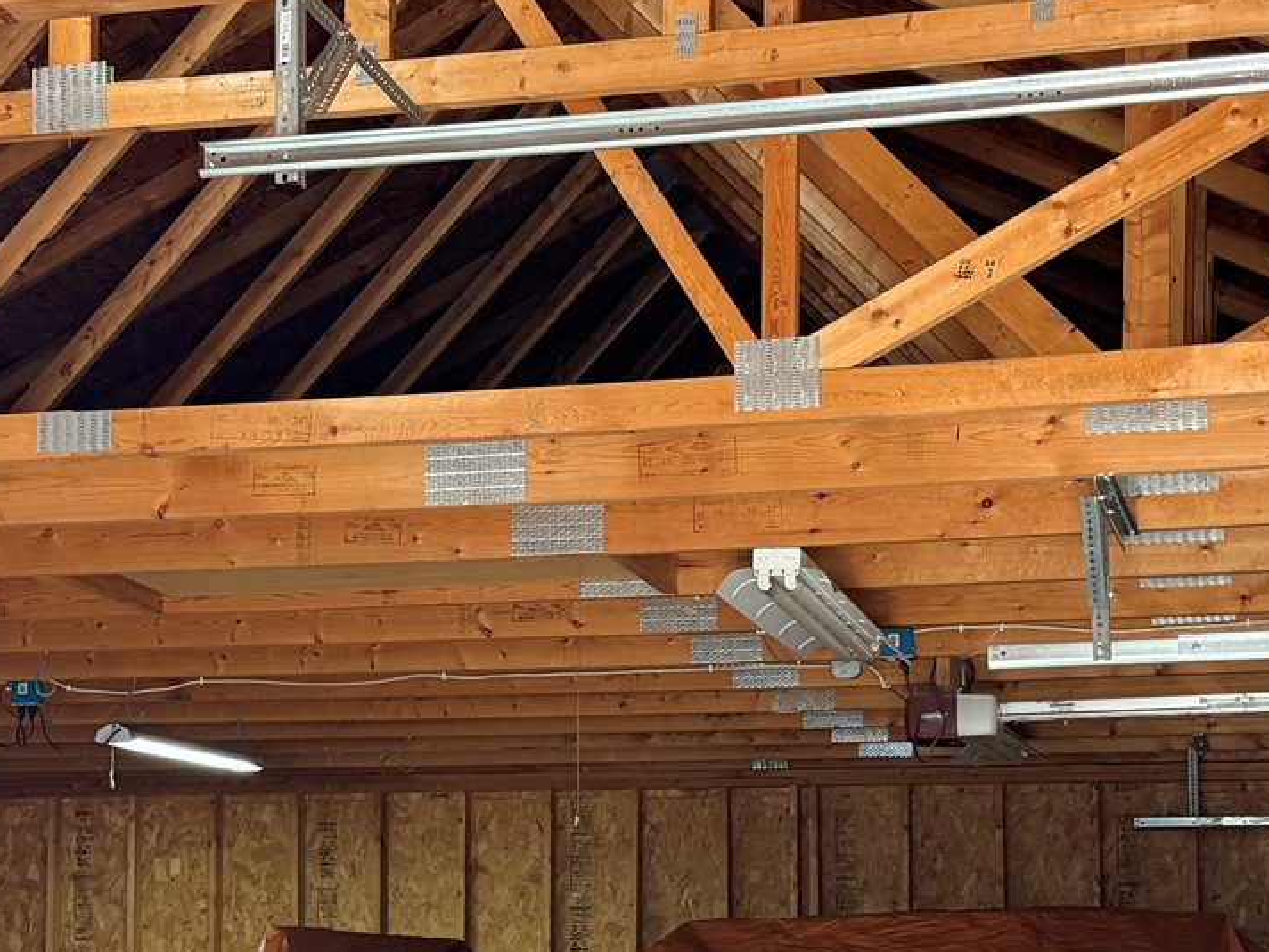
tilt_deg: +4.4
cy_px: 790
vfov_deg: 21.0
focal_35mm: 69
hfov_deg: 28.2
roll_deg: -0.3
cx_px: 636
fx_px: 2529
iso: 320
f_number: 1.78
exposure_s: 1/60
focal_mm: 6.76
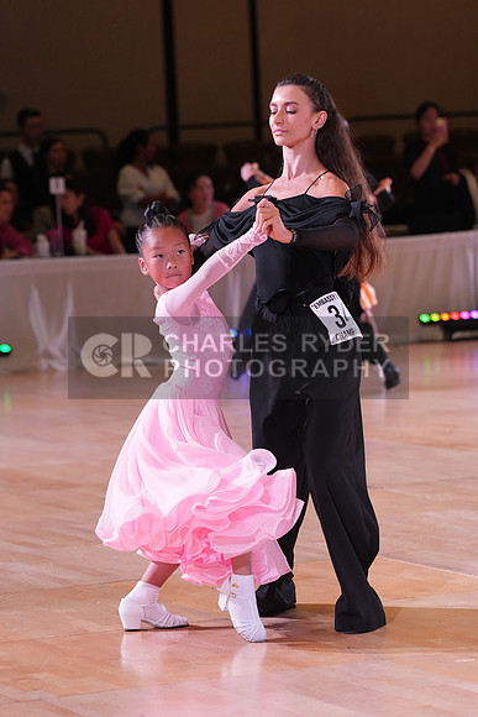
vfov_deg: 12.9
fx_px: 3165
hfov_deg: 8.6
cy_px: 358
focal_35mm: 159
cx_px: 239
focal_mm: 159
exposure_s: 1/250
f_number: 5
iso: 3200
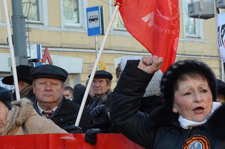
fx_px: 780
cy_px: 98
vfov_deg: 10.9
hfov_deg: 15.9
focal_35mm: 125
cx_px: 257
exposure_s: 1/160
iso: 200
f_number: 6.3
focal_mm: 30
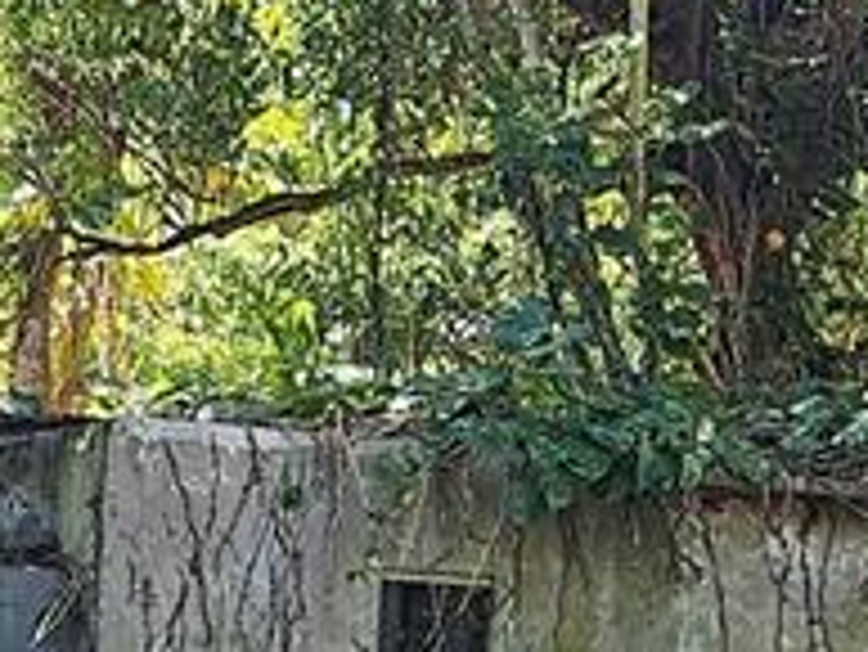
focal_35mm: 122
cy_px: 656
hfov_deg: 15.8
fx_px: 3061
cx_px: 855
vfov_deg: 12.0
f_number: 1.7
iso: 80
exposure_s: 1/207
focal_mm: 6.3
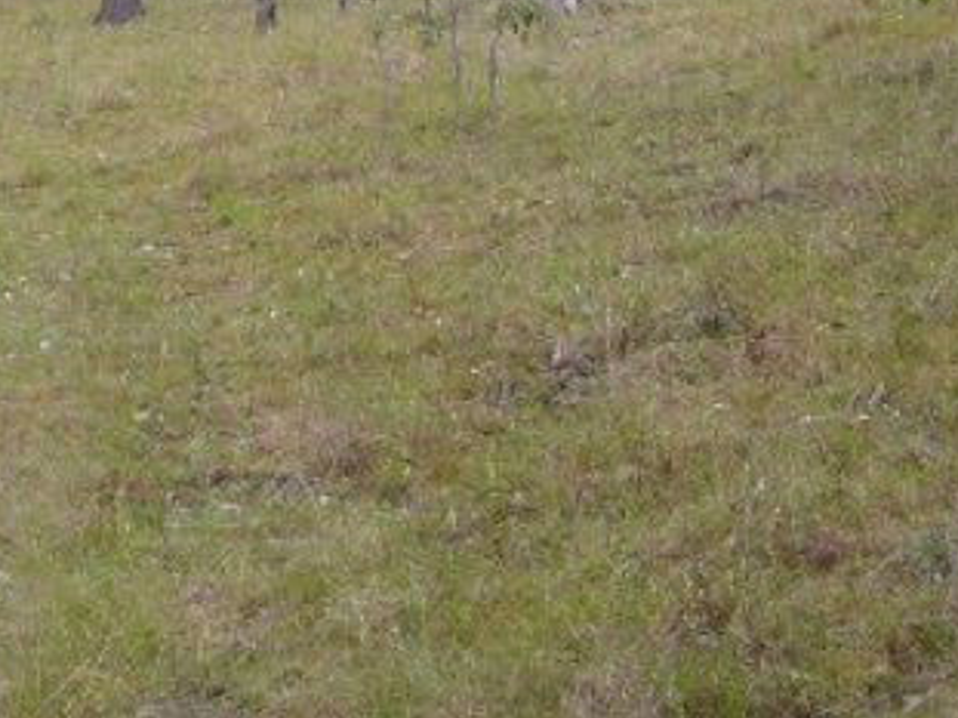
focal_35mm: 90
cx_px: 360
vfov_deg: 15.6
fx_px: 2490
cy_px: -200
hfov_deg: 21.7
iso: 80
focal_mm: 5.8
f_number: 2.8
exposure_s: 1/50
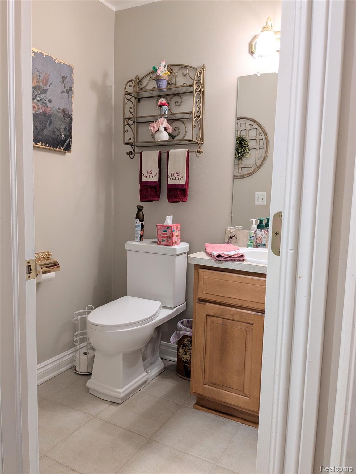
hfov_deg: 51.4
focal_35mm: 27
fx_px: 370
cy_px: 237
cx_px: 178
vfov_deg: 65.3
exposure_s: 1/24
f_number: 1.73
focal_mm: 4.38
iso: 77
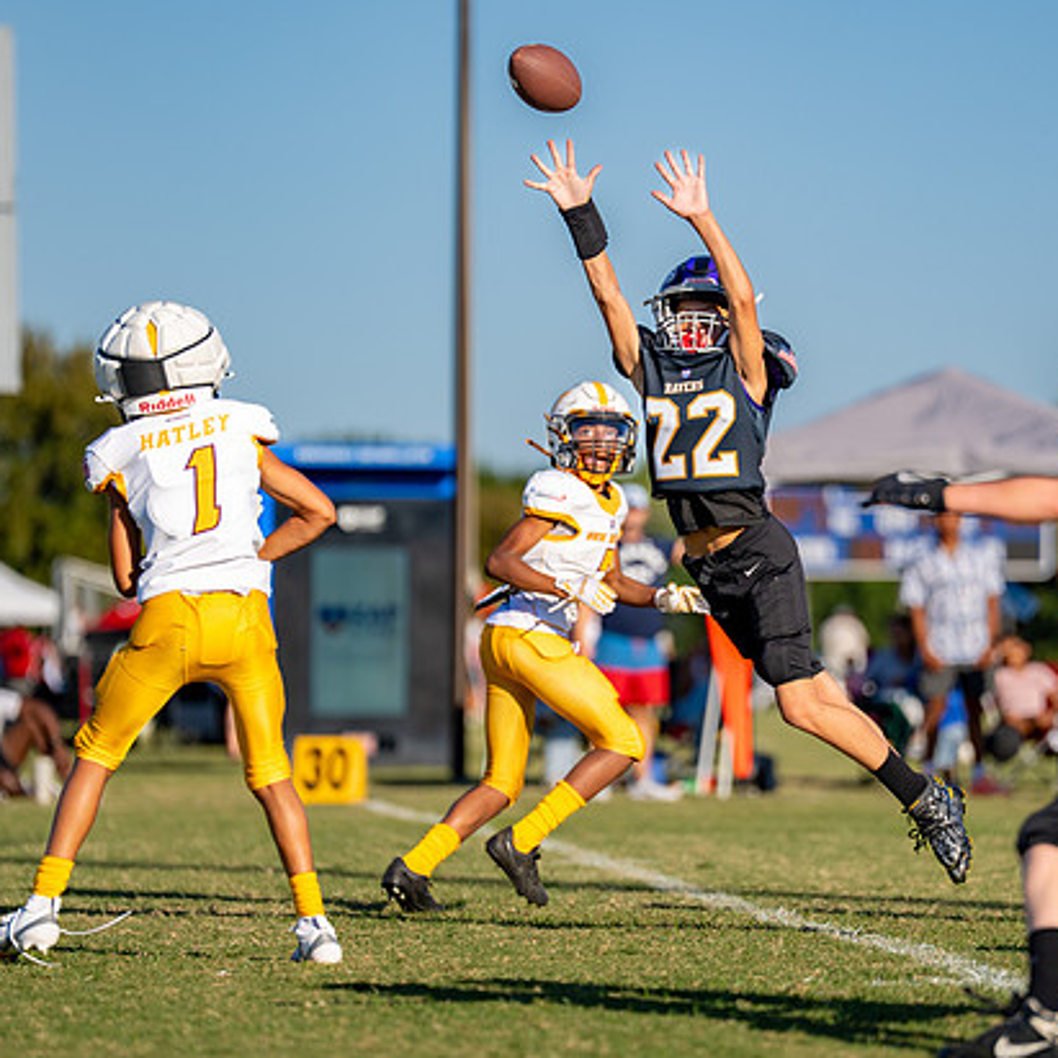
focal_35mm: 274
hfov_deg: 6.4
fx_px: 9475
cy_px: 537
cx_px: 604
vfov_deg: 6.4
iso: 160
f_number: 2.8
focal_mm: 200
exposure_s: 1/4000
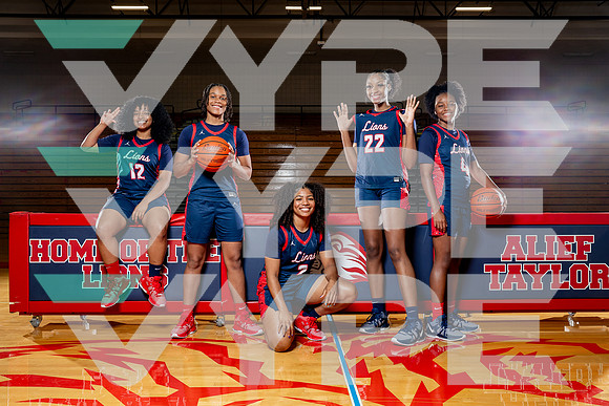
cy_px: 201
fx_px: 603
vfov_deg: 37.2
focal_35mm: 36
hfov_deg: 53.6
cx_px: 304
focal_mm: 33
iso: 200
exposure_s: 1/60
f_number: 8
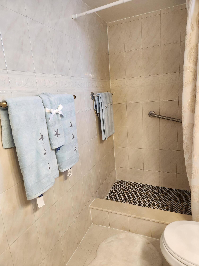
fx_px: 176
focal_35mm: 23
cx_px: 100
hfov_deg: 58.9
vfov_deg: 73.9
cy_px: 133
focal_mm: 5.4
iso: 250
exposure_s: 1/120
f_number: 1.8
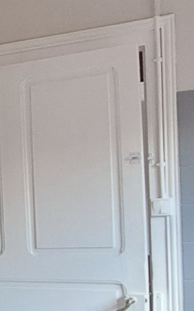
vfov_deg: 23.0
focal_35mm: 89
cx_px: -380
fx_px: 753
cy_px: 244
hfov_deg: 10.5
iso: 80
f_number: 2.2
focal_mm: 1.74
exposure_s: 1/50
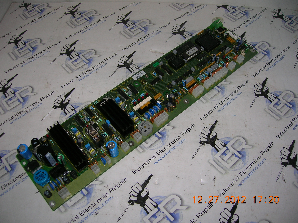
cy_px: 112
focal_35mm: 34
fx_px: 292
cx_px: 149
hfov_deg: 54.0
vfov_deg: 41.7
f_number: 2.9
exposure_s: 1/60.1
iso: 50
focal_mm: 5.7
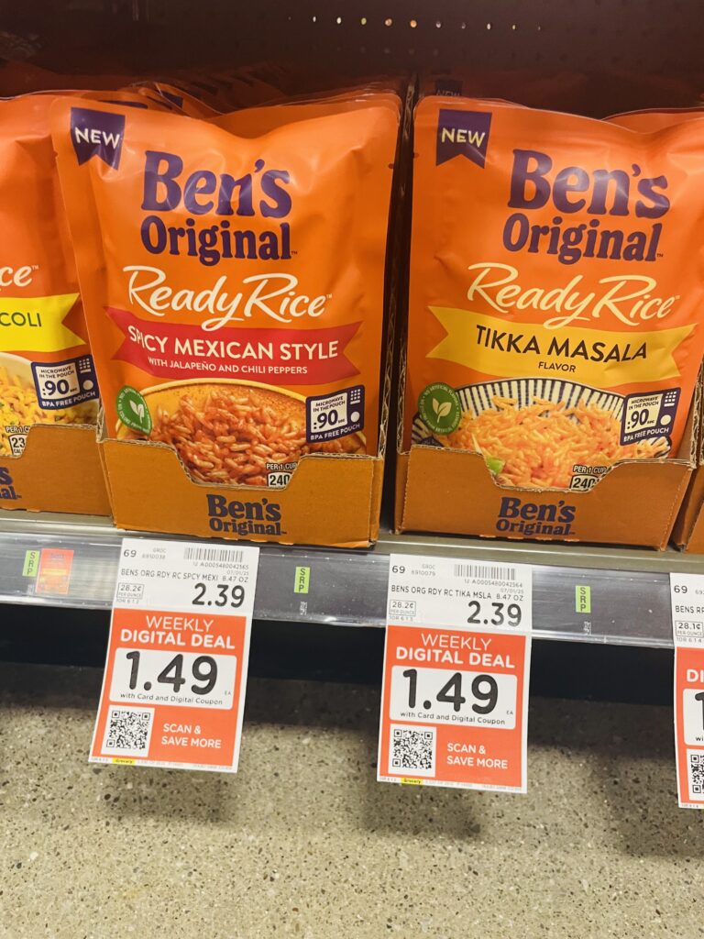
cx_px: 352
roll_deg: -0.9
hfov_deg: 53.1
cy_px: 470
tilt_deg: -31.3
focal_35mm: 26
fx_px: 705
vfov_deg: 67.3
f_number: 1.6
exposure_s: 1/60
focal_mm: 4.2
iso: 200
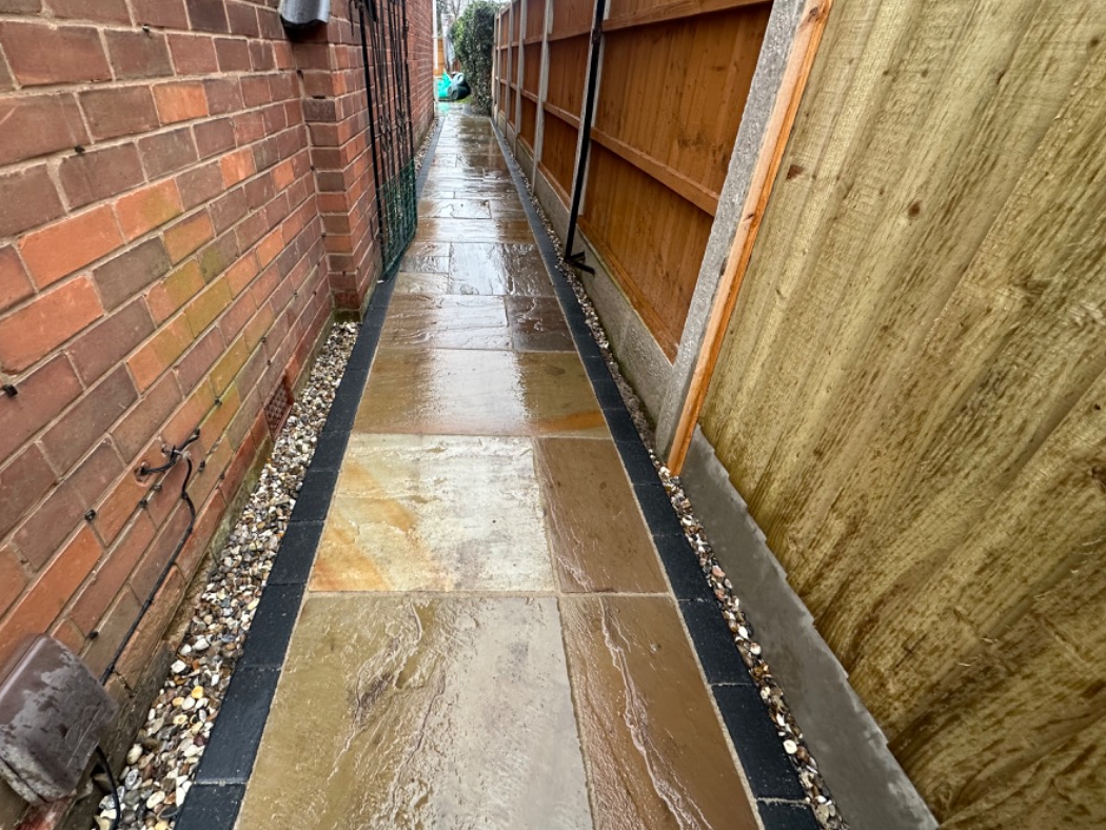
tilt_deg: -32.7
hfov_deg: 94.0
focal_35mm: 16
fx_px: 511
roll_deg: -2.0
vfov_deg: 78.0
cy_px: 389
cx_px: 487
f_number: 2.2
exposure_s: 1/99
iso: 125
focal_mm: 2.22
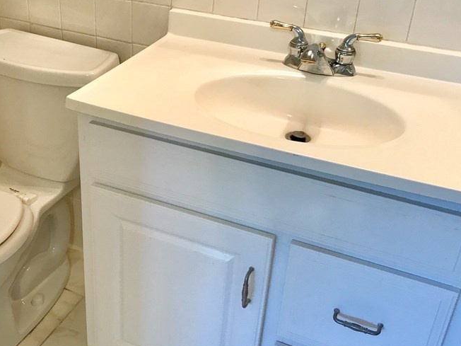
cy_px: 163
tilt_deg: -29.0
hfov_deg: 42.6
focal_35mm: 44
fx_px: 586
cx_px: 168
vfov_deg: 32.9
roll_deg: -0.6
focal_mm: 3.99
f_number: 1.8
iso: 25
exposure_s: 1/30
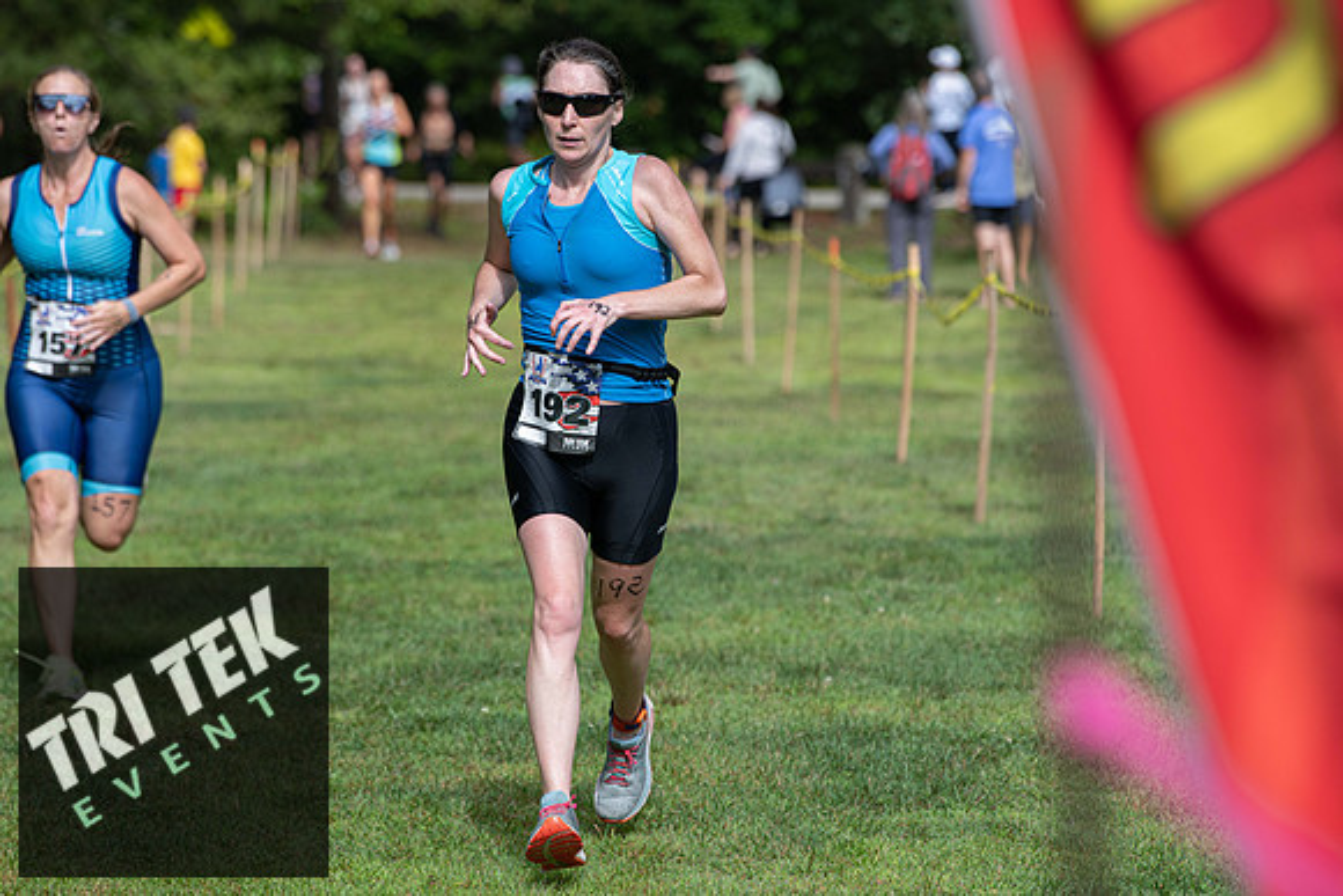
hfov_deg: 10.3
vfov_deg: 6.9
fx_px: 7463
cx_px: 672
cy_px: 448
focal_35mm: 200
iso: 200
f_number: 5
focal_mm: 200
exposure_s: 1/1250
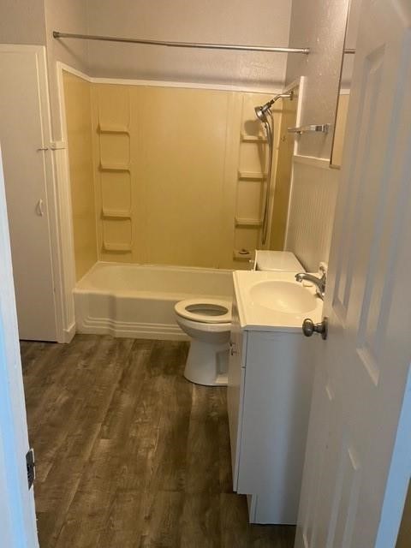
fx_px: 412
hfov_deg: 53.1
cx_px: 206
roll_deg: -1.1
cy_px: 274
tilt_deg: -15.6
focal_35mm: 26
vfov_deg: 67.3
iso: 320
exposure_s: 1/60
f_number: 1.8
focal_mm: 4.25
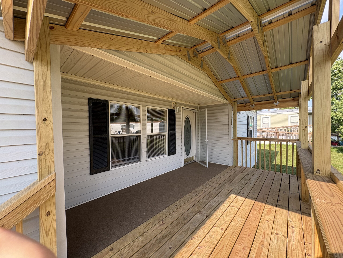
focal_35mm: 14
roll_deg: +1.1
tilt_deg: -0.5
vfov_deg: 85.7
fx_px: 139
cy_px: 129
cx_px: 172
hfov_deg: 102.1
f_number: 2.2
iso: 40
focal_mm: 2.22
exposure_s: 1/289
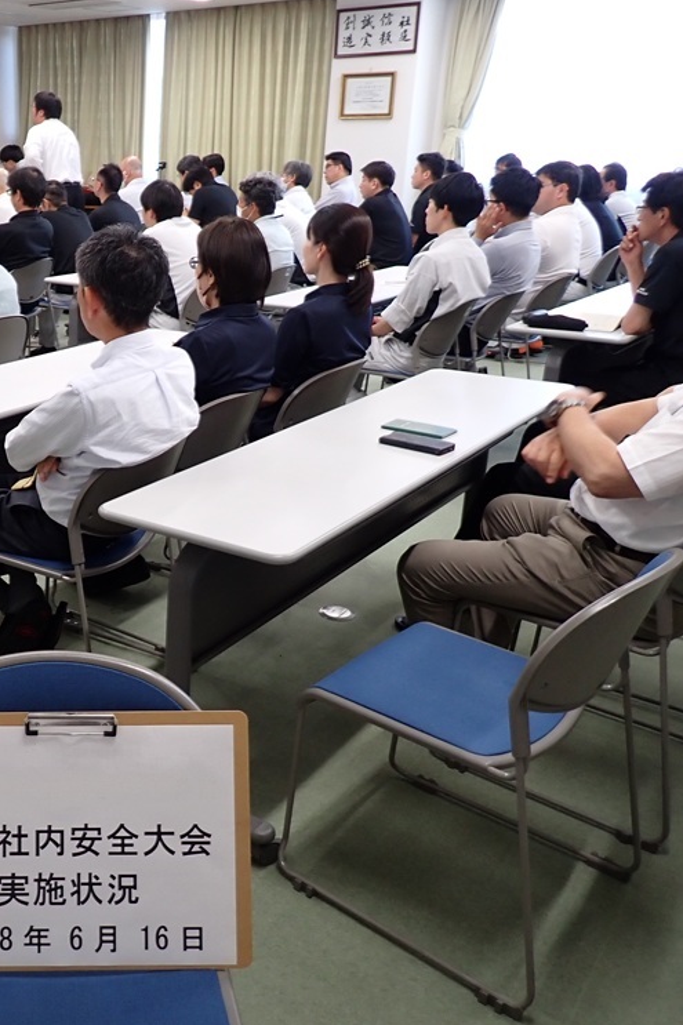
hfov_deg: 35.3
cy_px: 512
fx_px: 996
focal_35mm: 35
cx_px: 50
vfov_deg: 54.4
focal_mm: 4.5
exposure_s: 1/80
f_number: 2
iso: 200
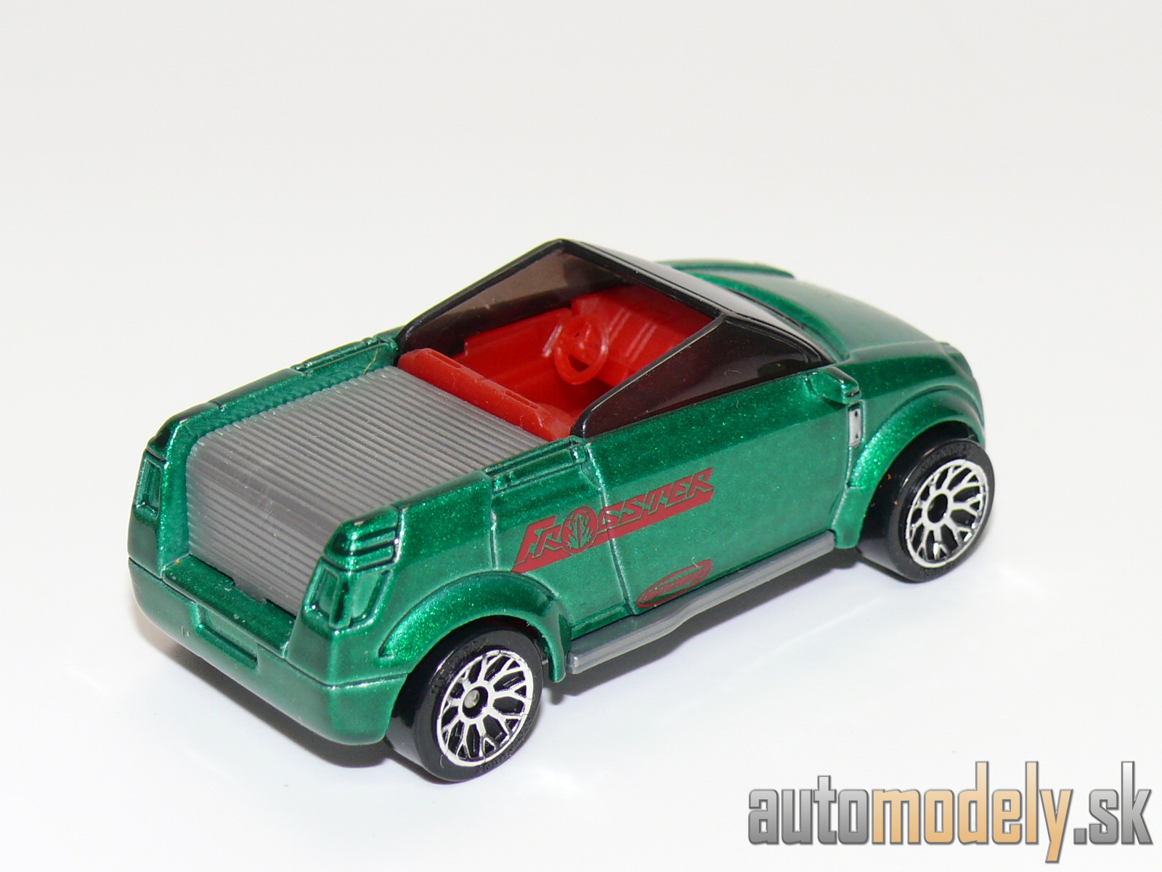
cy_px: 436
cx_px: 581
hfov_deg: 17.6
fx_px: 3760
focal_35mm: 112
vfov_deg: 13.2
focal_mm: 14.1
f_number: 4
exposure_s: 1/30
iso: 100
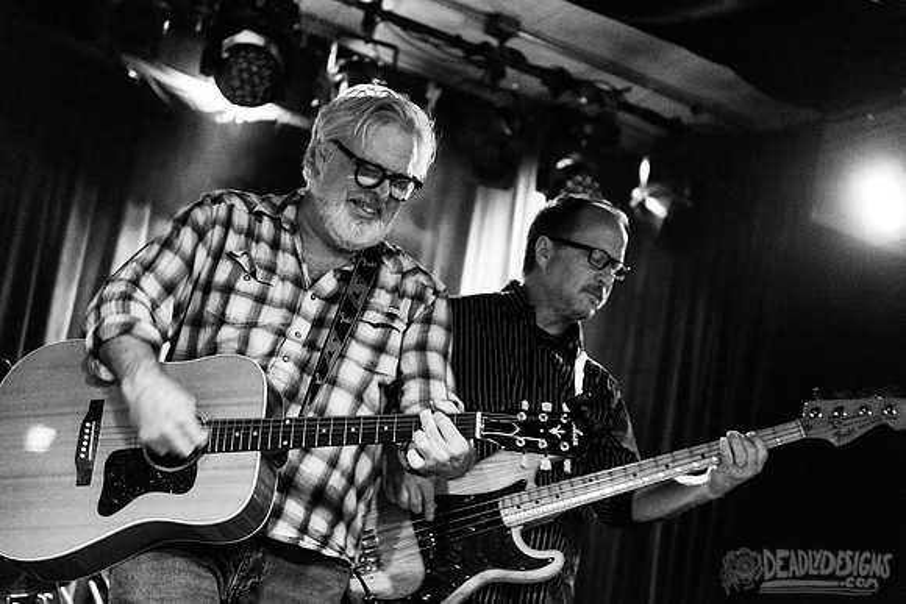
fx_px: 1561
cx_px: 453
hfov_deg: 32.4
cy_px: 302
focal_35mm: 62
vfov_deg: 21.9
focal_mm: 62
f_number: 3.2
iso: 3200
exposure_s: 1/100
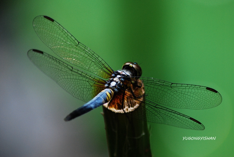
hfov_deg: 5.5
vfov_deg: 3.7
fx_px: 2441
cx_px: 117
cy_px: 78
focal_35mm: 375
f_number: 9
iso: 400
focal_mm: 250
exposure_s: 1/250
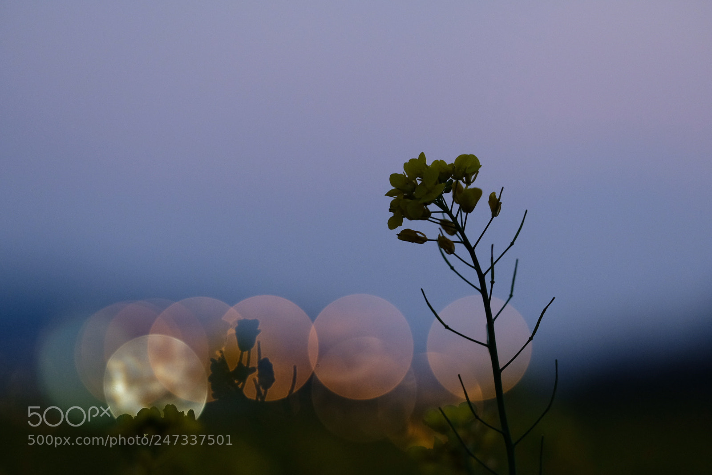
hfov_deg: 15.2
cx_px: 356
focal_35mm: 135
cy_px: 238
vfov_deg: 10.2
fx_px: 2670
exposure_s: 1/80
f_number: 2
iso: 2000
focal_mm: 90
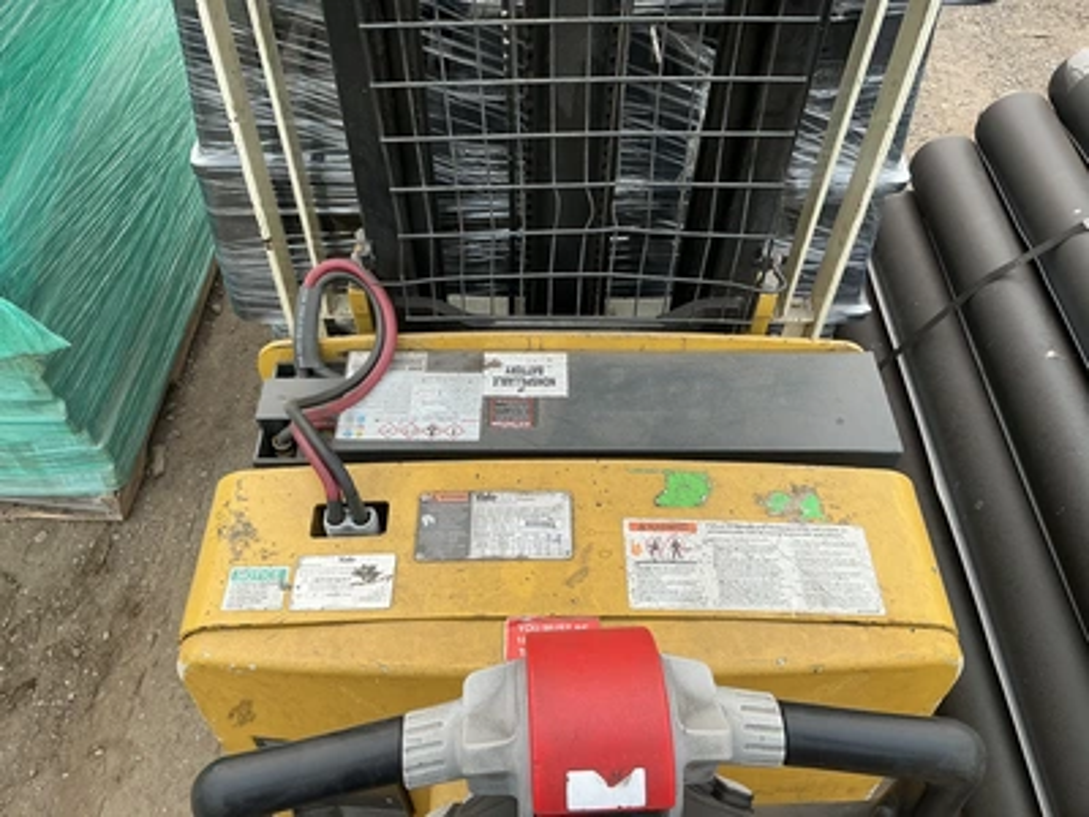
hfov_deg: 63.4
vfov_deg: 49.7
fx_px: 881
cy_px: 408
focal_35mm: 28
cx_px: 544
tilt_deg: -50.6
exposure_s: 1/259
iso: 25
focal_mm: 3
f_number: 1.8
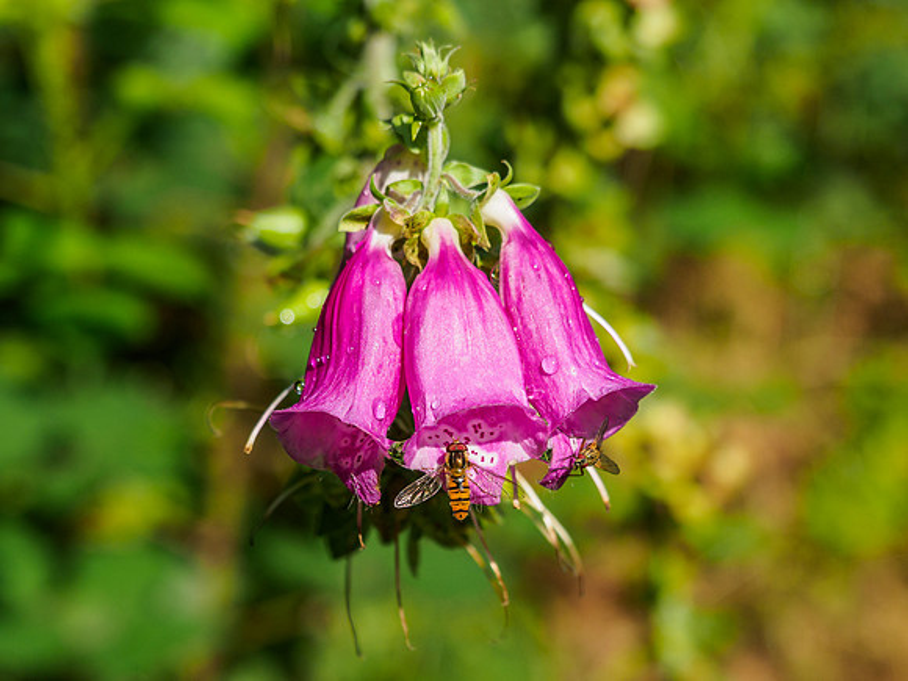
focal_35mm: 130
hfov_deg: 15.2
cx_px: 454
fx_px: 3413
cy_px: 410
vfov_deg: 11.4
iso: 200
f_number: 5.5
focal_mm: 54
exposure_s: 1/250
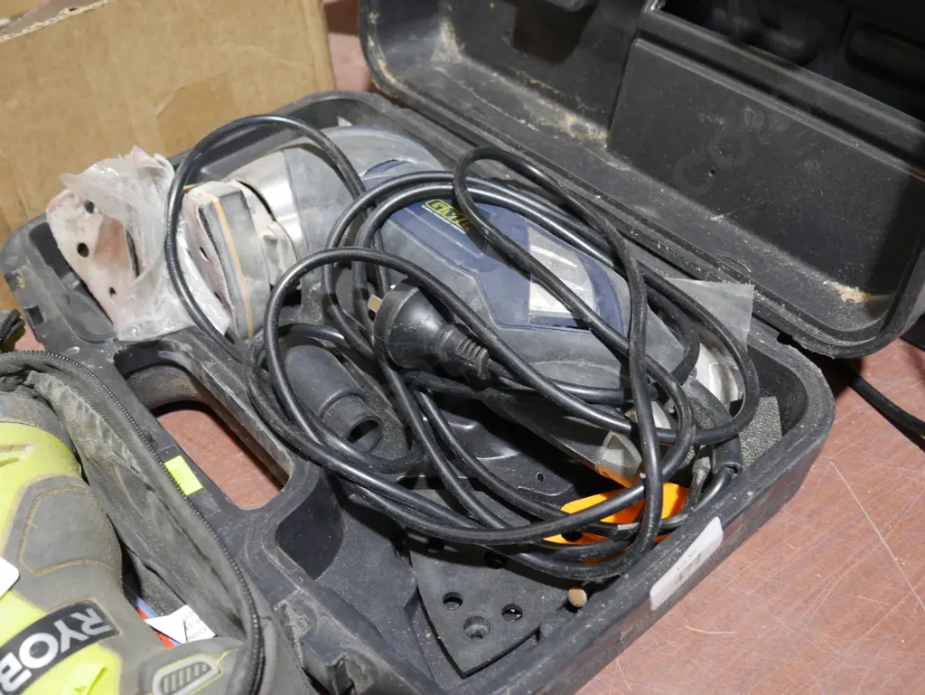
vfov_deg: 36.0
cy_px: 348
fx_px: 1069
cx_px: 462
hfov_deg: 46.8
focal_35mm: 40
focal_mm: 20
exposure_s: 1/60
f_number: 4.4
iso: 800
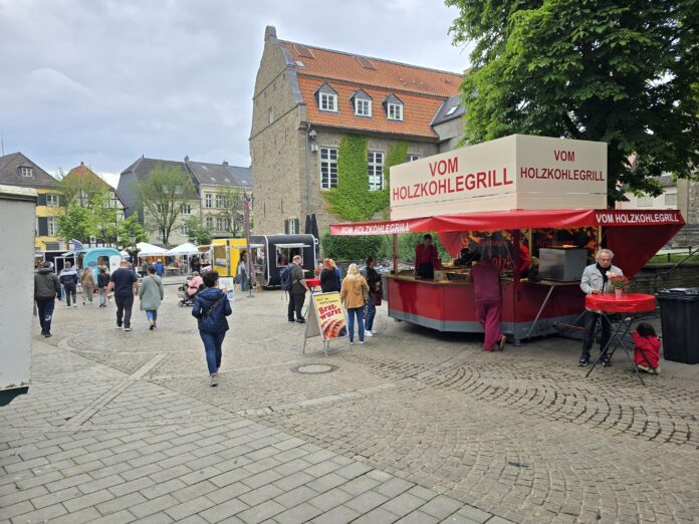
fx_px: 464
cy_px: 262
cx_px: 350
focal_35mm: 23
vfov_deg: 58.9
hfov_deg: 73.9
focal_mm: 6.3
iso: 12
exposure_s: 1/294
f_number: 1.7
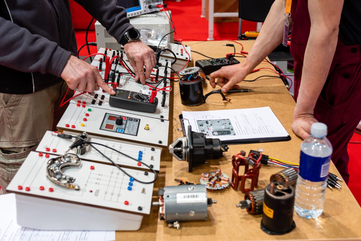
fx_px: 421
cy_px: 120
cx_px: 180
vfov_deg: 31.9
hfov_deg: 46.4
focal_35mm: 42
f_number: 3.2
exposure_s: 1/125
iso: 400
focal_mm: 28
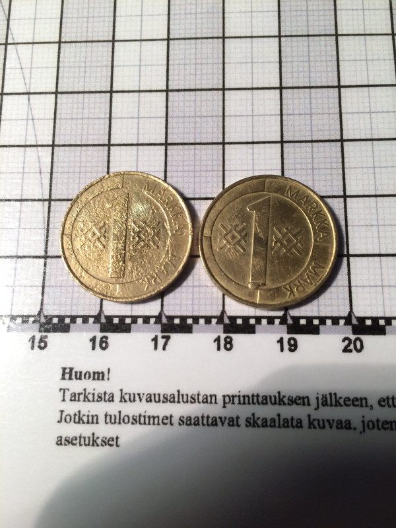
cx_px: 198
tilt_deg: -78.2
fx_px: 442
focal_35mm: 29
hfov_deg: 48.2
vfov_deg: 61.7
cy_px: 264
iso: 50
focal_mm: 4.15
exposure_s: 1/33
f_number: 2.2
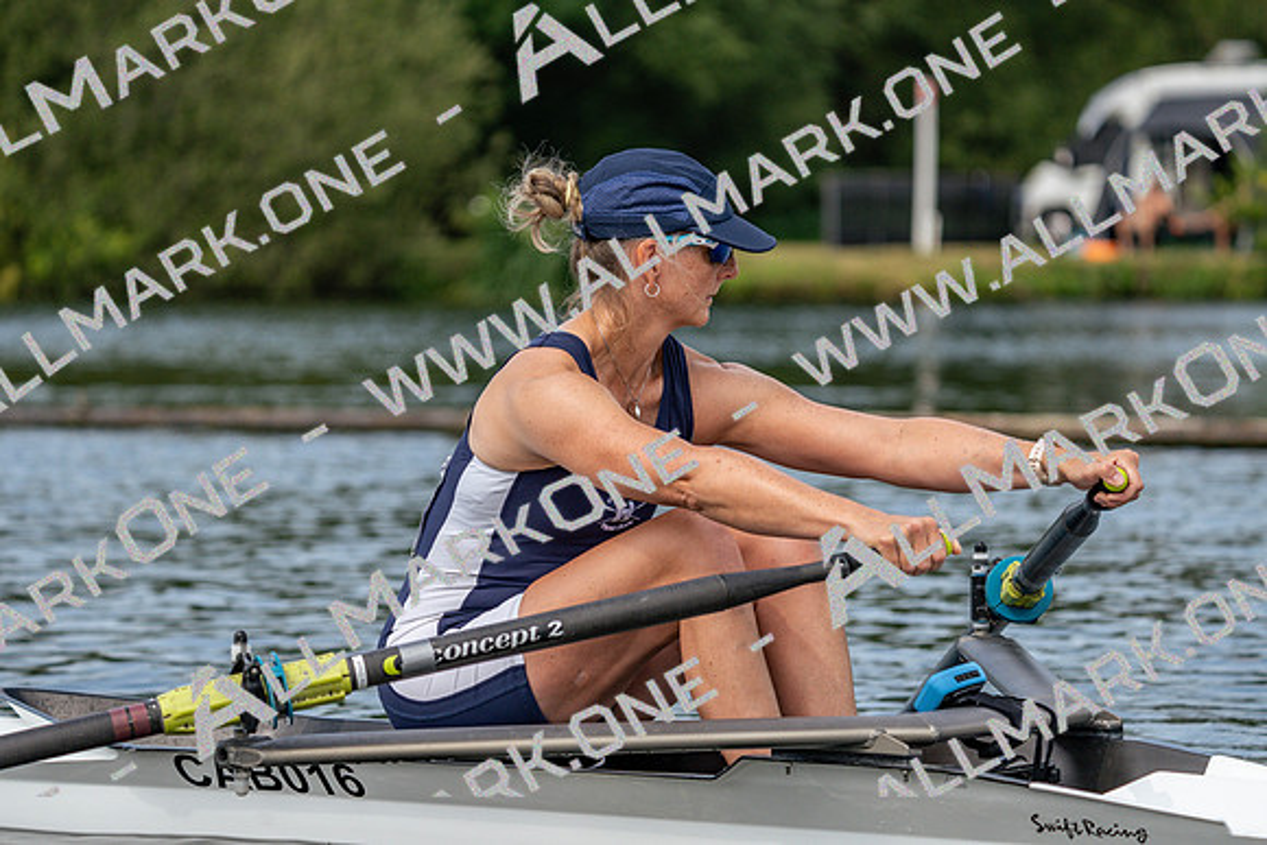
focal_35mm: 200
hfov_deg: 10.3
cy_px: 422
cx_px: 634
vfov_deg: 6.9
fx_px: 7040
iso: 400
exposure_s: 1/1600
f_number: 5.6
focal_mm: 200
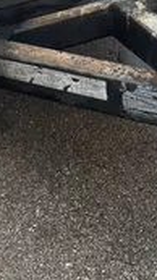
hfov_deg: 10.1
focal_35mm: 120
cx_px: 47
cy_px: -159
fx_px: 890
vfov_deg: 16.1
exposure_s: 1/975
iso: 50
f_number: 1.6
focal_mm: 5.1
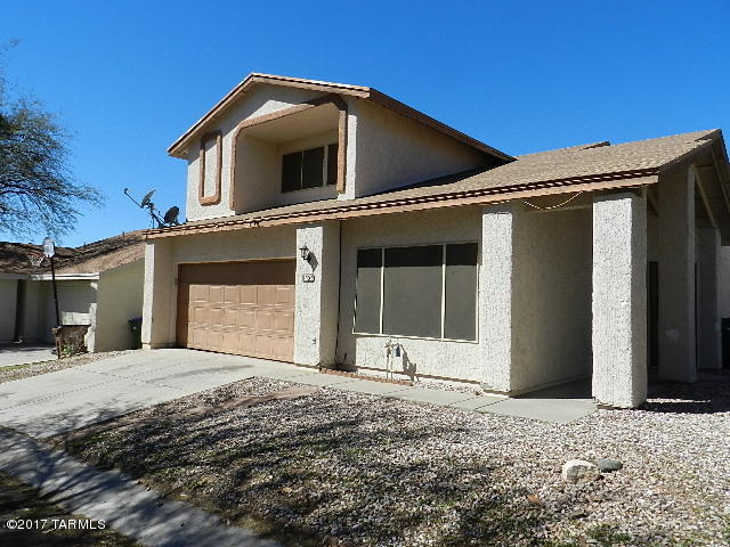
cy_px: 274
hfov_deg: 69.4
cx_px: 365
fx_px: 527
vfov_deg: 54.9
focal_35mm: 25
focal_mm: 4.5
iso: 160
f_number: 4.5
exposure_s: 1/1250
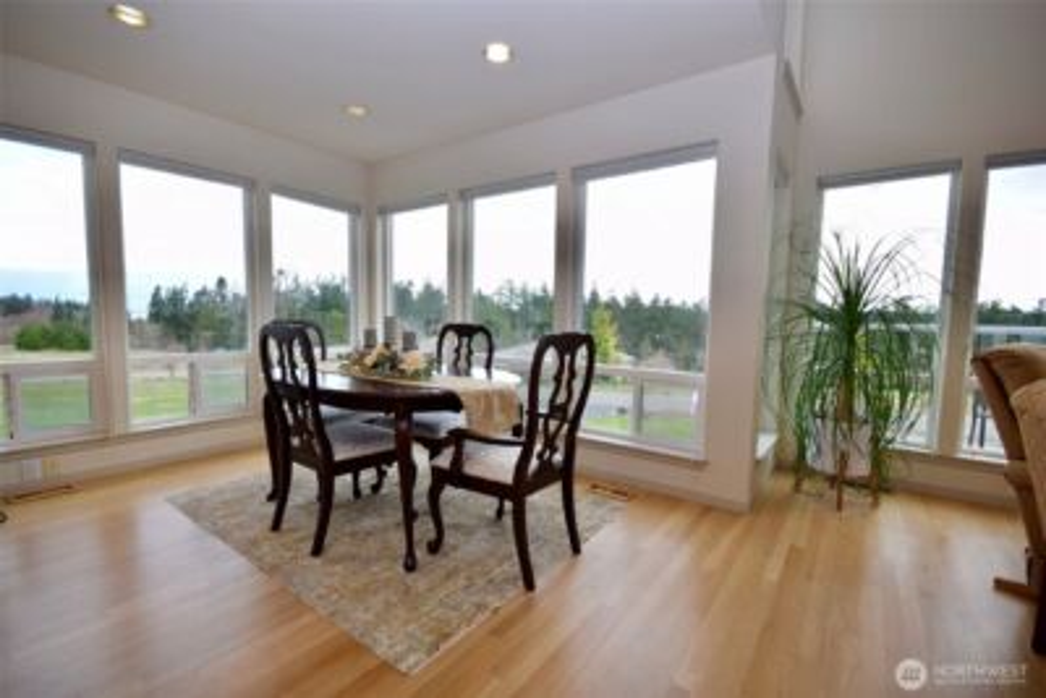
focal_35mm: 16
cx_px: 523
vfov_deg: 72.1
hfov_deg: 95.0
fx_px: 480
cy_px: 349
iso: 400
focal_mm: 11
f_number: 8
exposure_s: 1/200
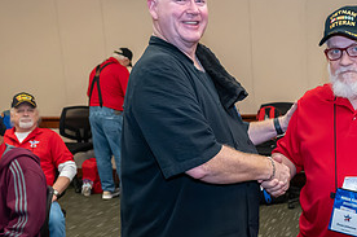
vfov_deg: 22.4
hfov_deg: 32.6
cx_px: 279
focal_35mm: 60
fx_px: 594
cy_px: 159
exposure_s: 1/160
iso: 9000
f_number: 5
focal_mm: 28.5
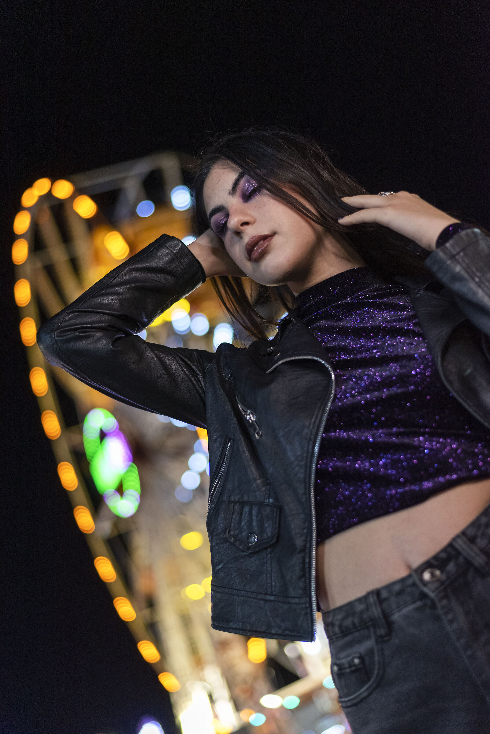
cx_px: 245
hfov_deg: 27.0
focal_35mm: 50
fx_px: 1020
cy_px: 367
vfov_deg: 39.6
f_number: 2
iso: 2000
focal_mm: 50
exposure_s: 1/250
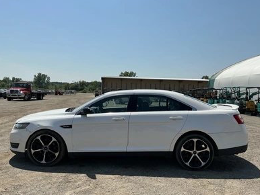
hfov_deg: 61.6
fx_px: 218
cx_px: 133
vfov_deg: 48.3
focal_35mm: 29
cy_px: 99
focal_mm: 3
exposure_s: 1/3125
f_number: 1.8
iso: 25
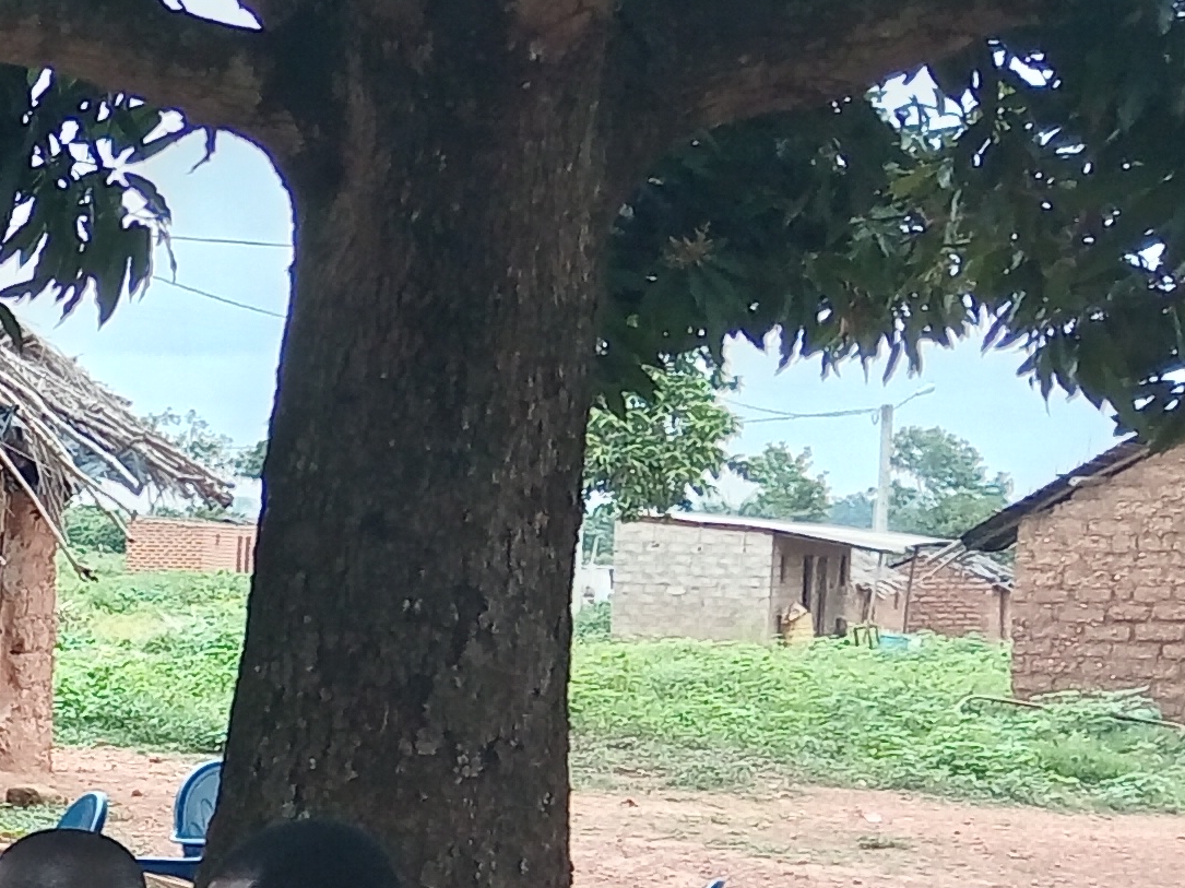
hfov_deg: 16.9
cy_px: 959
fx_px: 3217
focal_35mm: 94
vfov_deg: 15.3
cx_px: -1000
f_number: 1.8
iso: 100
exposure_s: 1/152
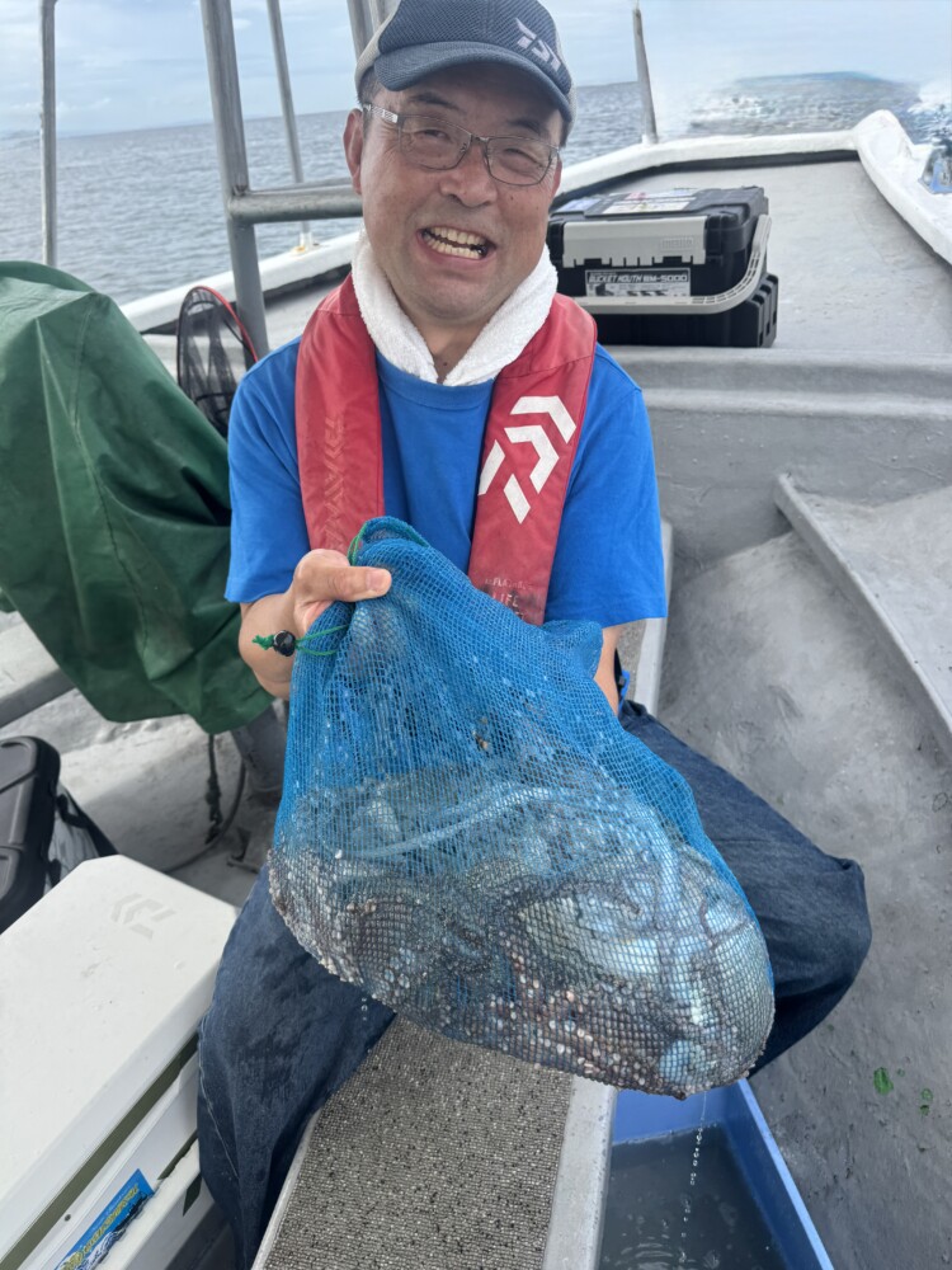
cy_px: 635
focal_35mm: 24
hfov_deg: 56.8
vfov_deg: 71.6
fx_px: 880
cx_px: 476
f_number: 1.78
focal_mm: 6.76
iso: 80
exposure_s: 1/1560
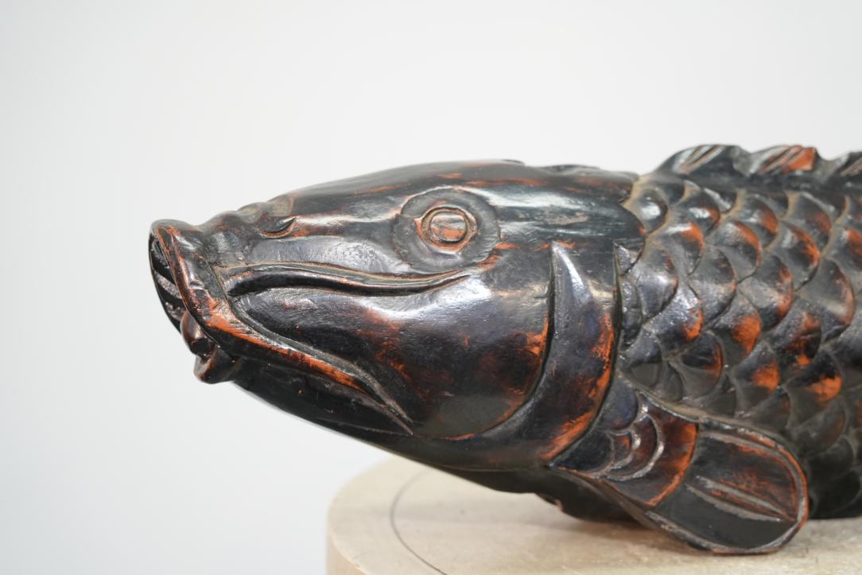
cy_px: 288
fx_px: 2514
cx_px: 431
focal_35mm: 105
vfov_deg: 13.0
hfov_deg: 19.5
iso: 2500
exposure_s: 1/125
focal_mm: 105
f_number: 4
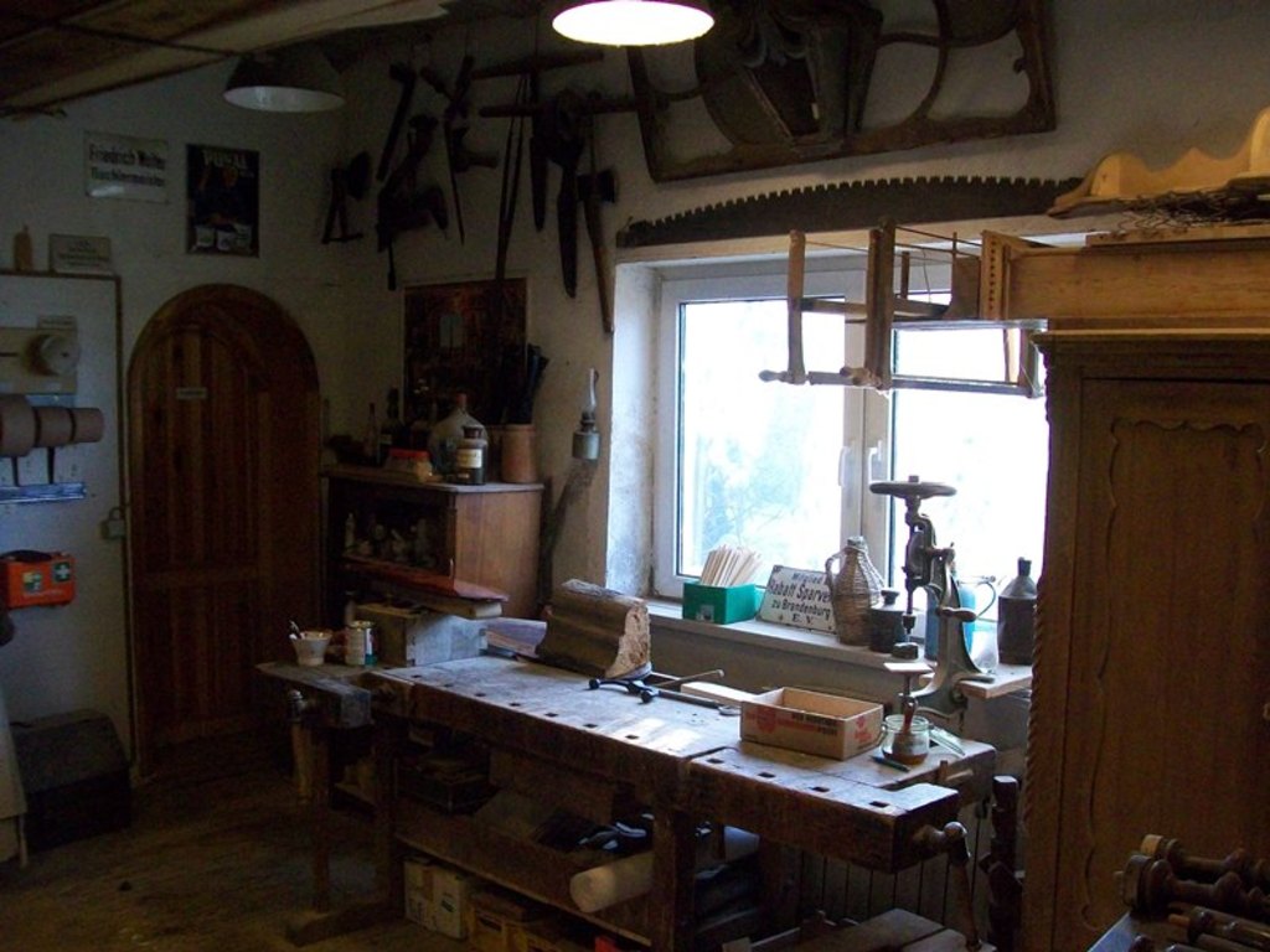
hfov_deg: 51.4
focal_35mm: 36
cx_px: 635
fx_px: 1321
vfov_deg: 39.7
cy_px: 476
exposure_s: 1/60
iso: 291
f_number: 2.7
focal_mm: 6
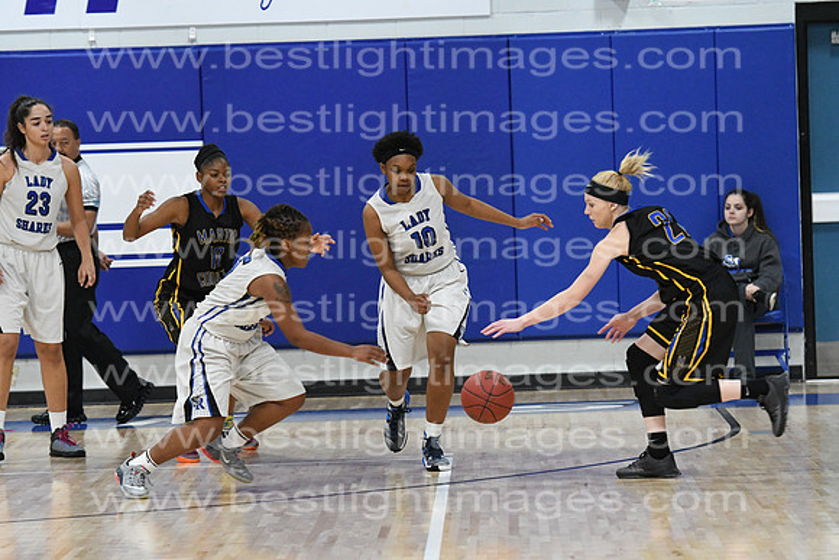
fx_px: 4895
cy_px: 280
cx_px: 420
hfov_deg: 9.8
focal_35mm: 210
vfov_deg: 6.5
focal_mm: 140
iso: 5000
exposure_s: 1/640
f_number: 4
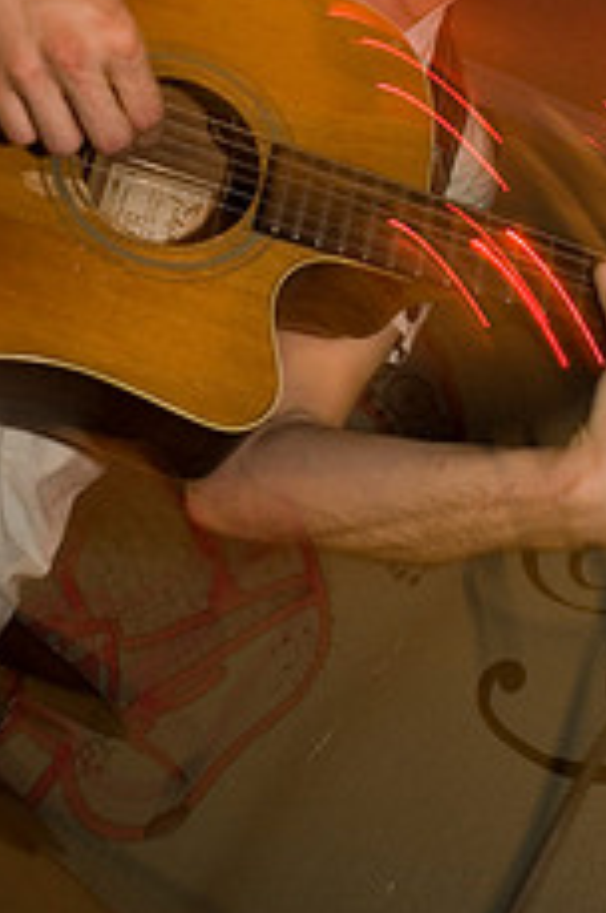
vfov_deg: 33.1
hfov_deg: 22.8
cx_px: 197
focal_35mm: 59
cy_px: 195
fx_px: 1494
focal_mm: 20
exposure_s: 1/15
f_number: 3.2
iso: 800
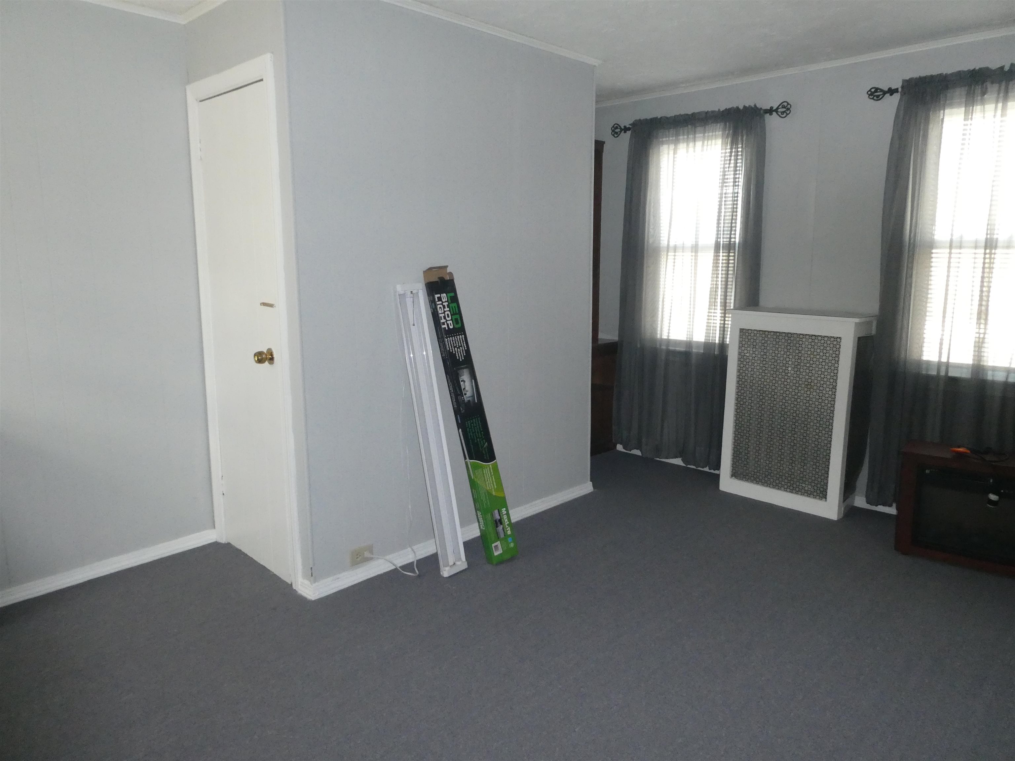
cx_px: 508
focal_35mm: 24
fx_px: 704
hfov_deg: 71.6
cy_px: 380
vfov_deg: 56.8
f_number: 3.3
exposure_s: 1/60
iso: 800
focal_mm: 4.3
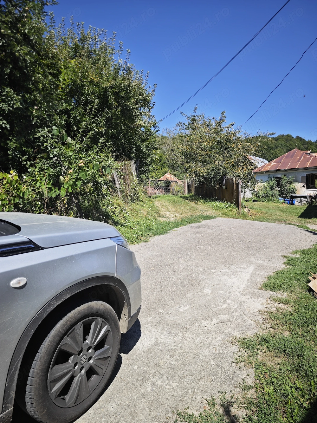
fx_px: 281
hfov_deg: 58.9
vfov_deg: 73.9
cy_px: 212
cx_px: 158
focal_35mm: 23
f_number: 1.9
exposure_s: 1/1139
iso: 50
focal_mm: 7.79
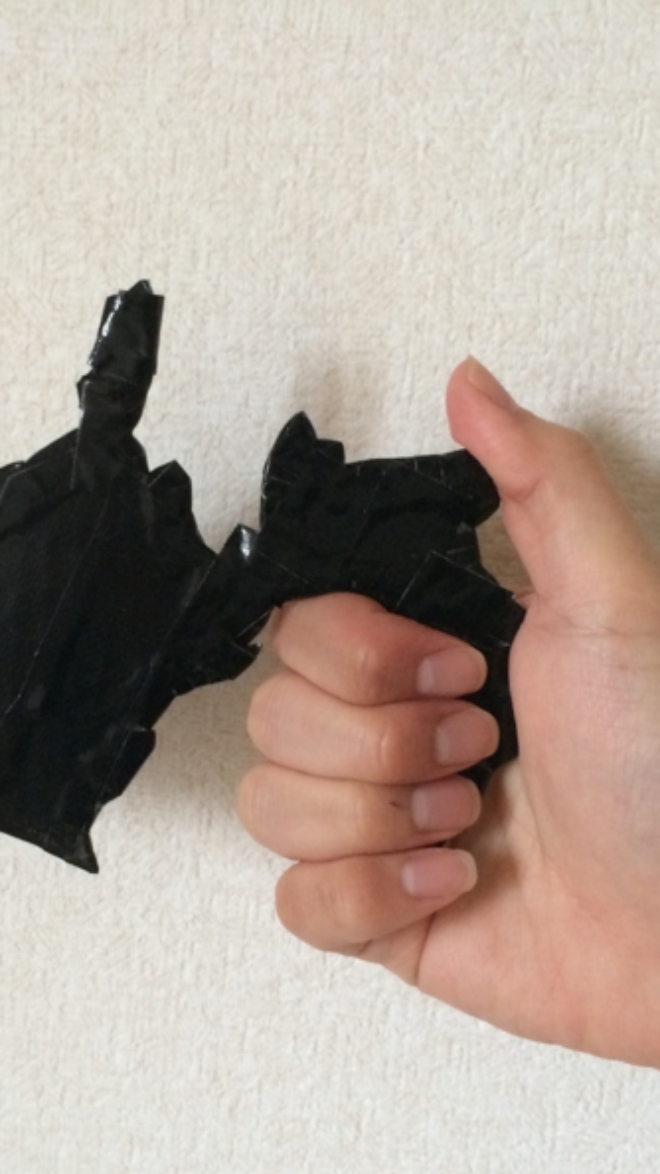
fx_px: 1369
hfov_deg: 26.9
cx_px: 200
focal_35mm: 44
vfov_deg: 46.4
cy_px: 589
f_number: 2.2
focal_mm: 4.12
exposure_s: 1/30
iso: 250
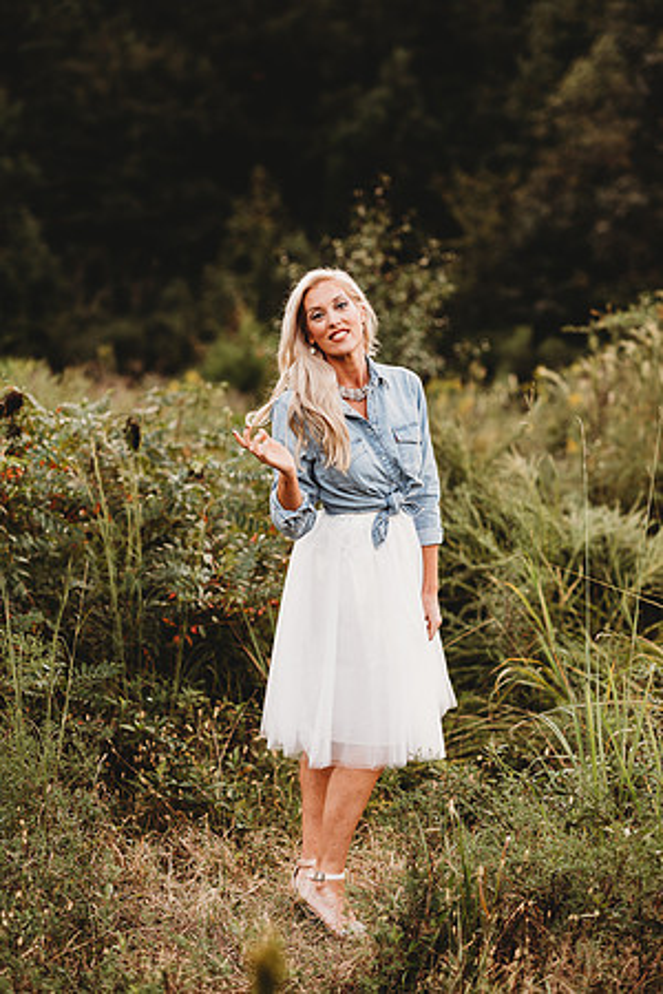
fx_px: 2348
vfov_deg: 23.9
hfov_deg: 16.1
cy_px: 497
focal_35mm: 85
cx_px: 332
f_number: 2.2
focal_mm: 85
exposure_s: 1/200
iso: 125
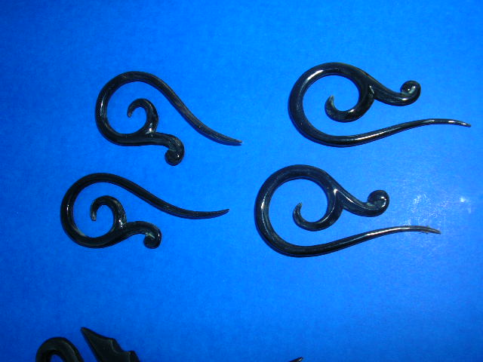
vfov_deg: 40.7
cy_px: 181
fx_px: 488
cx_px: 242
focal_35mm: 35
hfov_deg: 52.6
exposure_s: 1/60.1
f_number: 5.6
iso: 50
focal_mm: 5.8
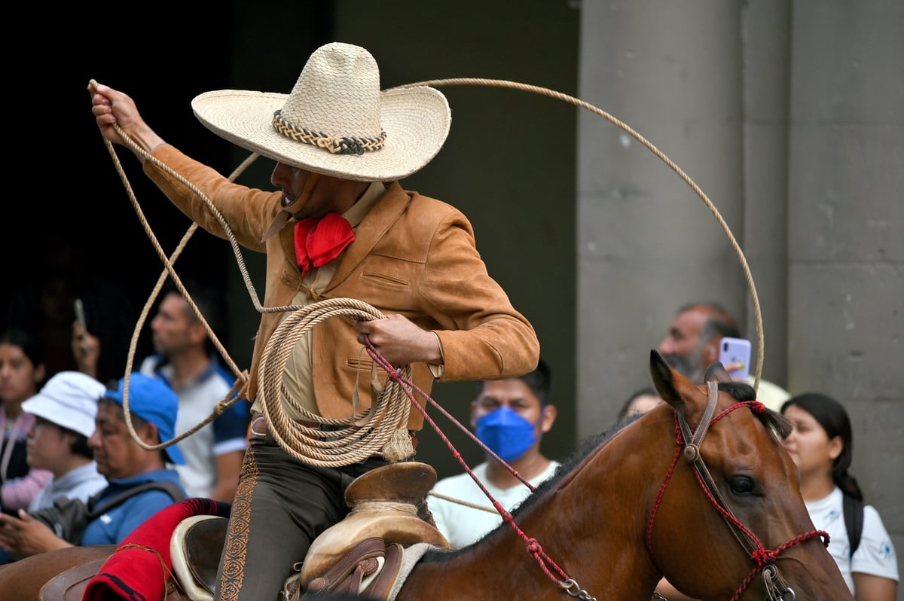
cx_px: 452
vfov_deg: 4.6
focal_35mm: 300
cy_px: 300
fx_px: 7527
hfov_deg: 6.9
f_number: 5.6
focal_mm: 300
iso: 800
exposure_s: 1/2500
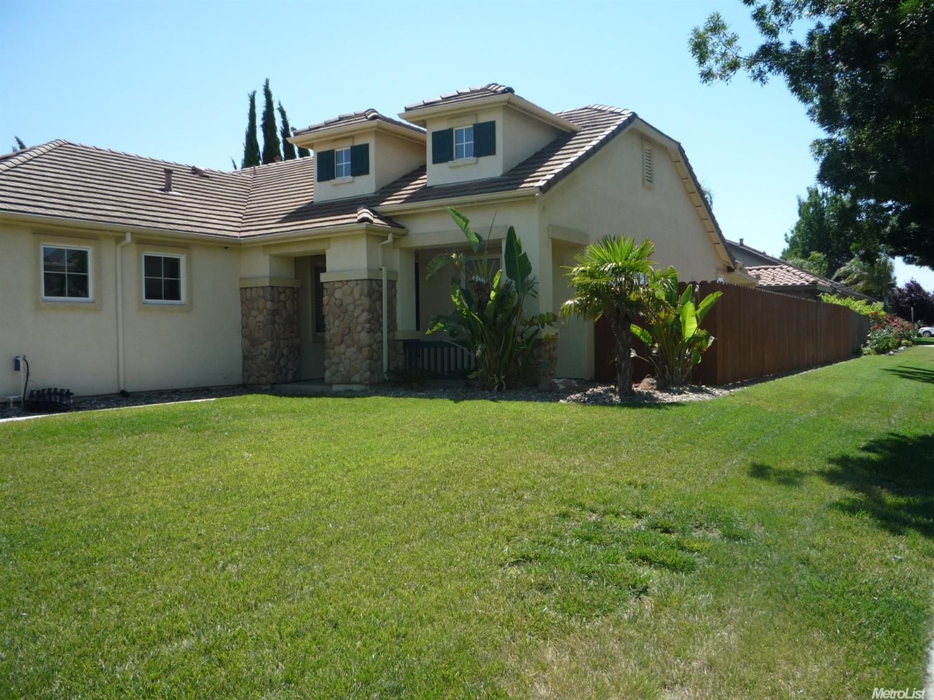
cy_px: 350
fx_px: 809
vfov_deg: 46.8
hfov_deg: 60.0
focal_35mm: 30
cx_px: 467
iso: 100
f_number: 4
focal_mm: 5.2
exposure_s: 1/400
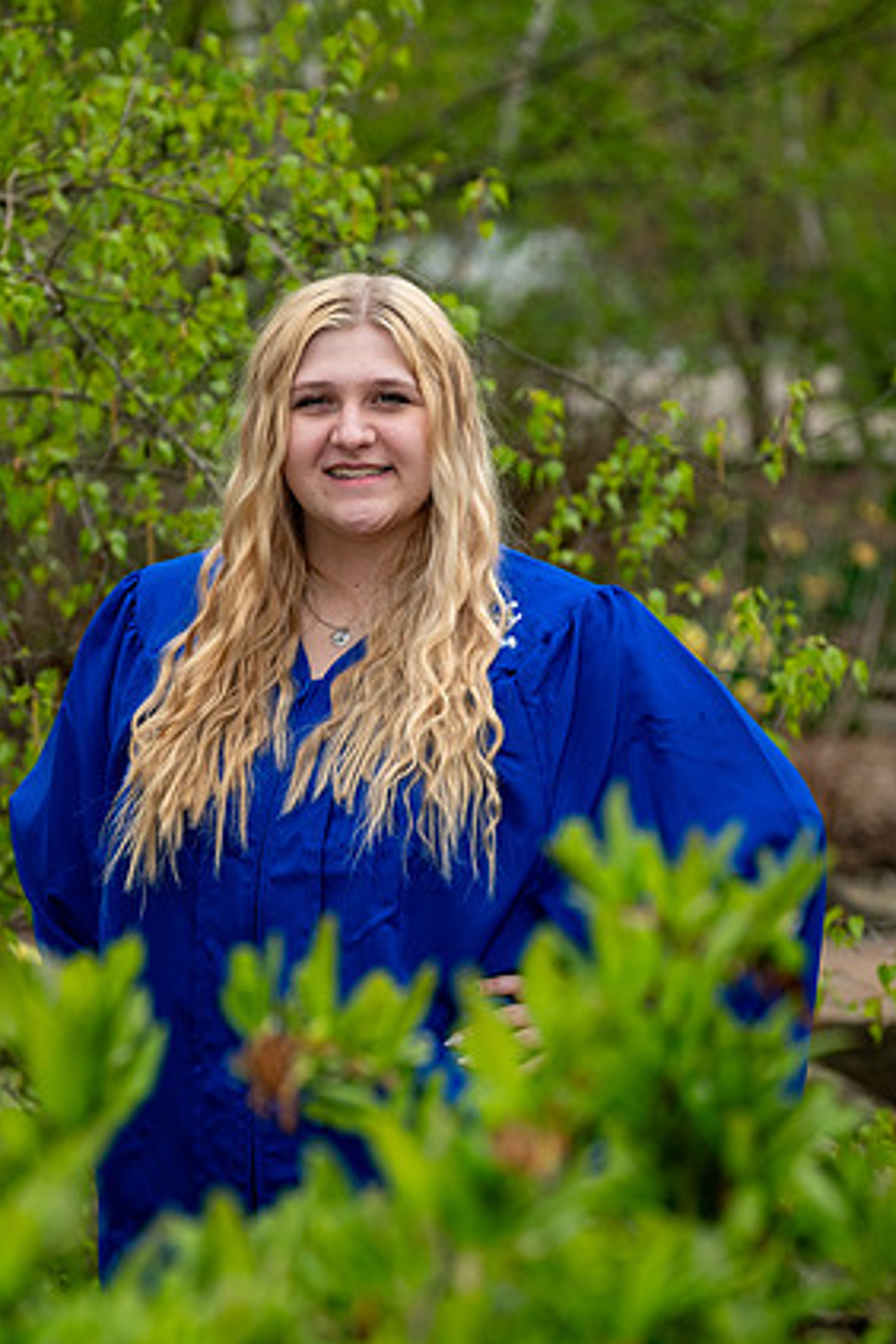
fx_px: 5637
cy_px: 689
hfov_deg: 9.1
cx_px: 448
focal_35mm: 151
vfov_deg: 13.6
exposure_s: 1/250
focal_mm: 94.5
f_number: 4.5
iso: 250
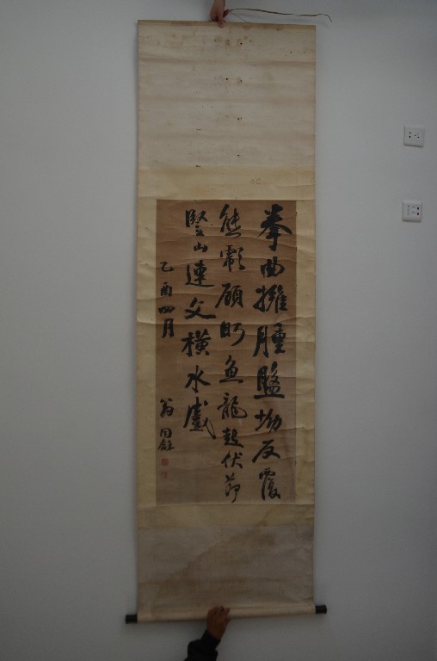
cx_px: 218
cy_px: 330
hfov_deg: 34.0
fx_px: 714
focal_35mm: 39
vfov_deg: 49.7
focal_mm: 26
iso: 400
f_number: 4
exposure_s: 1/250
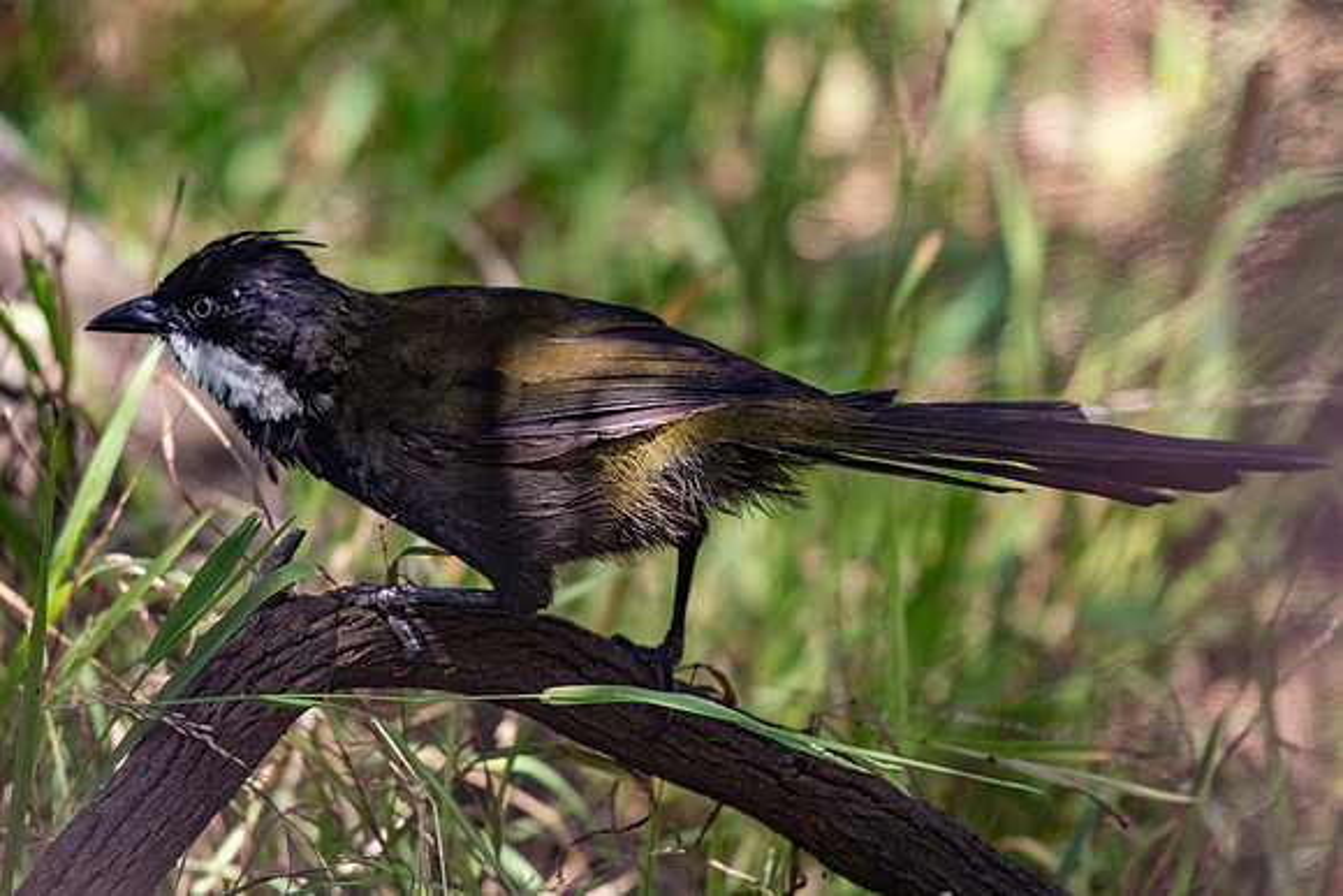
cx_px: 521
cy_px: 347
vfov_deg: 2.2
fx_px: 22847
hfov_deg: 3.4
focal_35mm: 612
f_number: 5.6
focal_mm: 500
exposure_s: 1/500
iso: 1250
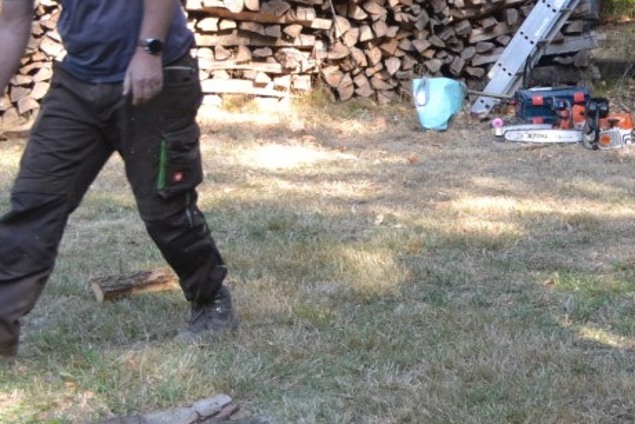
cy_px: -37
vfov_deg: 14.1
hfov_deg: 18.4
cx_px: 1013
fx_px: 1676
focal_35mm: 95
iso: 280
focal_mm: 18
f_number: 5.6
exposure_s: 1/125
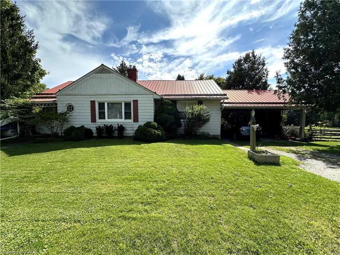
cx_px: 170
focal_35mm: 14
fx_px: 138
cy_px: 128
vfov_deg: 85.7
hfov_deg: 102.1
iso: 40
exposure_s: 1/1221
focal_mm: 2.22
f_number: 2.2
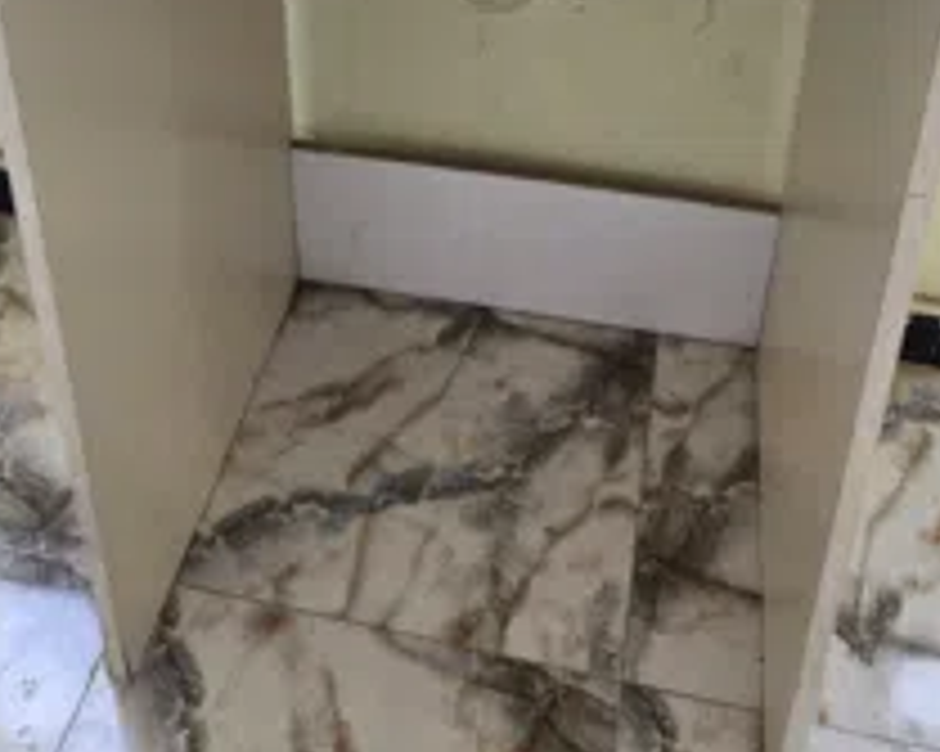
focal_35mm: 43
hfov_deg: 42.9
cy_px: -140
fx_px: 1196
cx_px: 468
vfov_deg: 30.0
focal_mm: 5.4
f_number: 1.8
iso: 100
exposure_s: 1/180
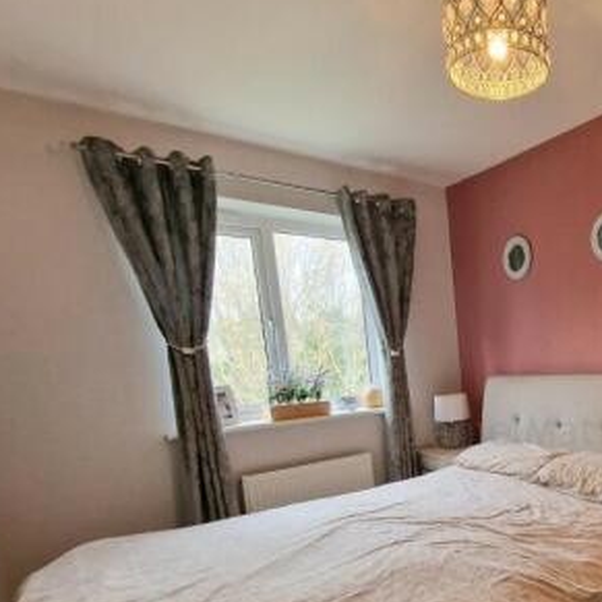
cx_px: 547
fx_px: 453
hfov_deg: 57.3
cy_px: 440
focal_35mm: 23
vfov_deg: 63.9
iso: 250
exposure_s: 1/50
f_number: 2.2
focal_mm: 2.2
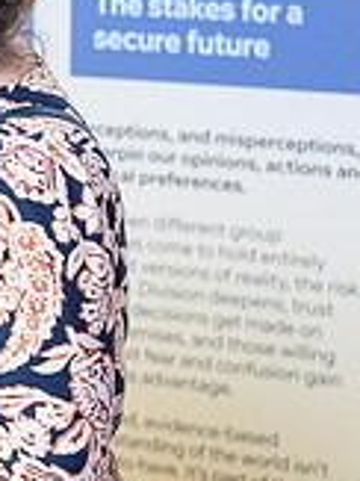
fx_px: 2152
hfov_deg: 9.2
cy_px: 58
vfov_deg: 12.7
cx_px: -224
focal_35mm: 155
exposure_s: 1/320
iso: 800
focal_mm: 45
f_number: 2.1
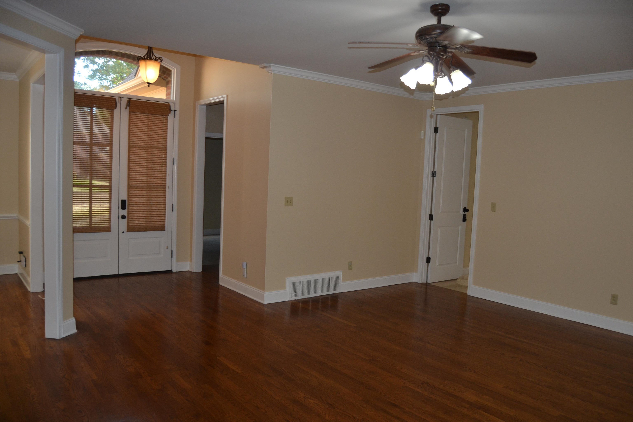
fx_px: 475
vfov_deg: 47.9
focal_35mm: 27
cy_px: 211
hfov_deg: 67.4
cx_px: 316
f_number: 3.5
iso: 400
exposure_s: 1/100
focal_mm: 18
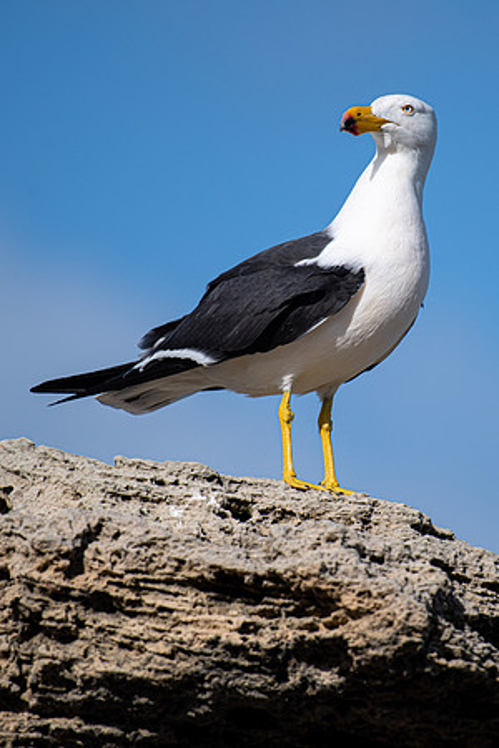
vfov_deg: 2.6
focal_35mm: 792
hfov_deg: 1.7
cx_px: 361
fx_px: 16475
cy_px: 353
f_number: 5.6
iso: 110
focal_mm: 500
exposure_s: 1/2000
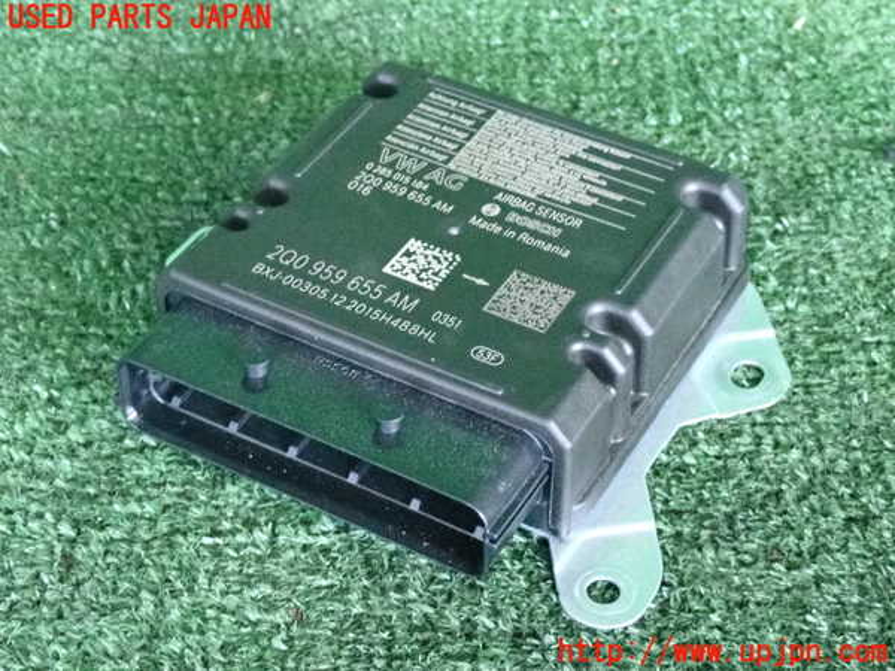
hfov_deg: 27.4
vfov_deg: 20.7
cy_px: 336
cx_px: 448
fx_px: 1836
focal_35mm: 71
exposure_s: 1/125
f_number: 3.9
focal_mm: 12.73
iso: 4000
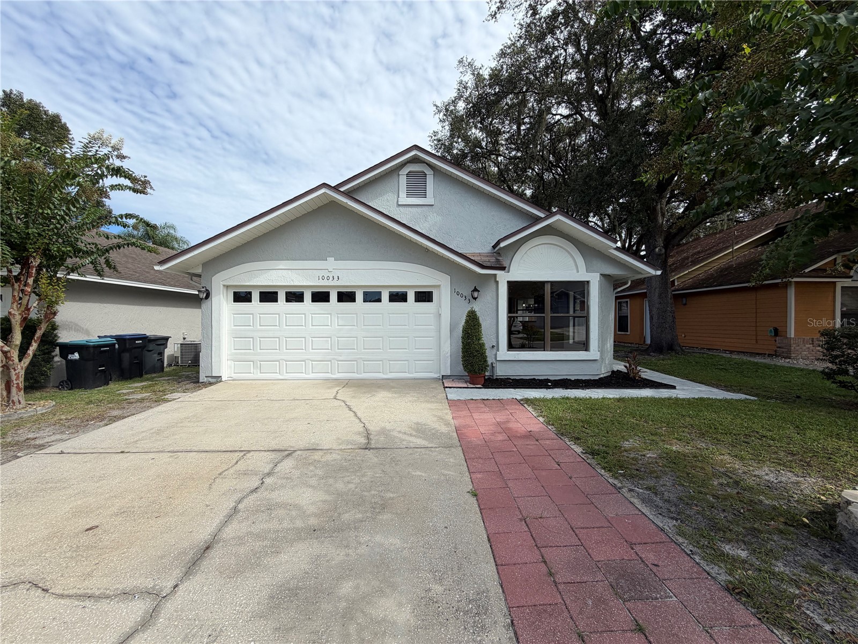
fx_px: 347
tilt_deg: +0.1
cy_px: 322
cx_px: 429
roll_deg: +0.3
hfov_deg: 102.1
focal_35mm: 14
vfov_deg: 85.7
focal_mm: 2.22
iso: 20
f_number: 2.2
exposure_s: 1/853
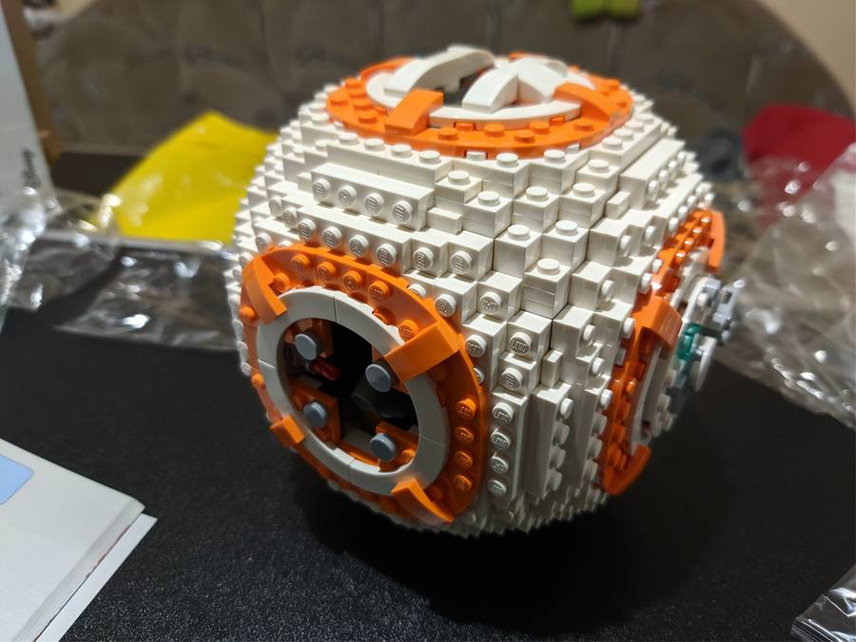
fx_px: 643
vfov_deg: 53.1
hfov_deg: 67.3
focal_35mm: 26
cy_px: 321
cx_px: 428
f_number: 1.65
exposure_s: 1/33.3
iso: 937
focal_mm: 4.75
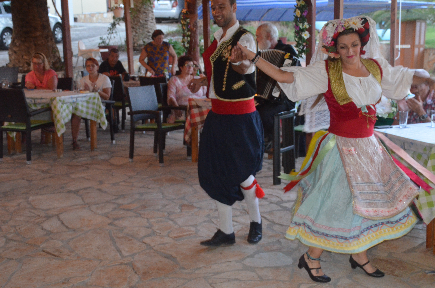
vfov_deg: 25.9
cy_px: 136
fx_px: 627
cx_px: 216
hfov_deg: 38.3
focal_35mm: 52
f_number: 4.2
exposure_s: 1/60
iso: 3200
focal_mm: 32
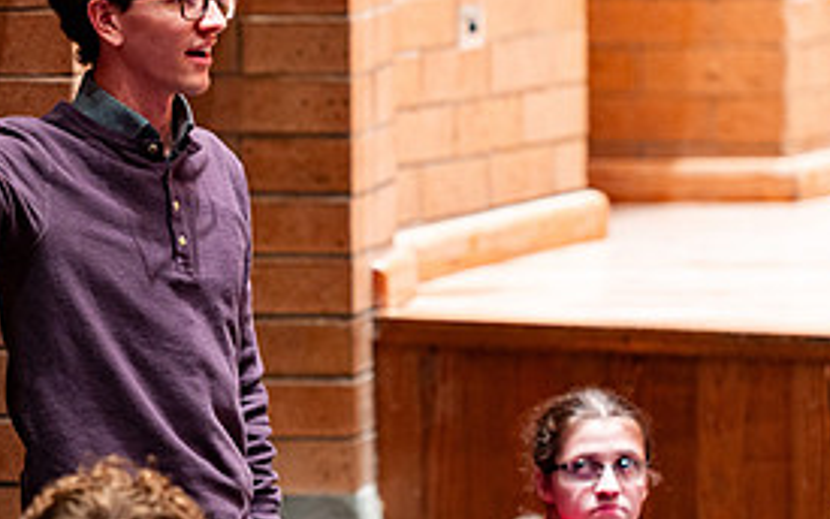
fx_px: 8032
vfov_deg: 3.7
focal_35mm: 355
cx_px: 229
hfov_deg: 5.9
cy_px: 214
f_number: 2.8
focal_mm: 165
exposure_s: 1/50
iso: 1250
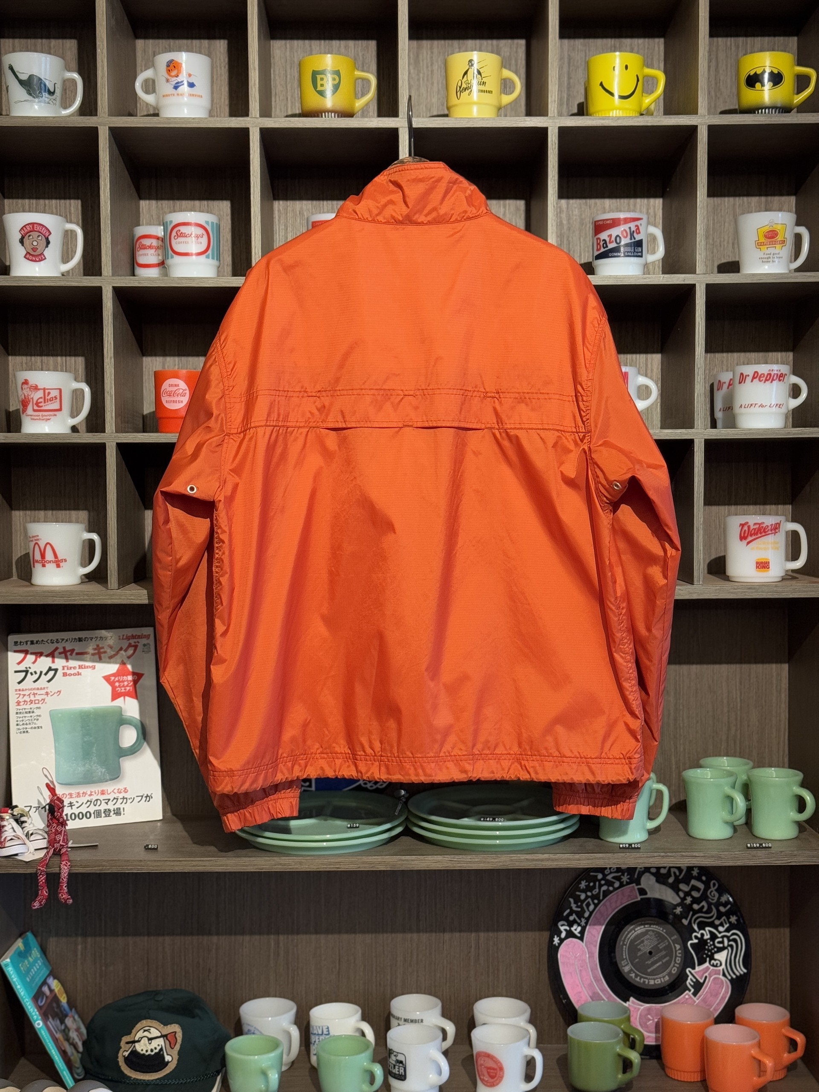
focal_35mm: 48
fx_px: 1514
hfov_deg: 30.3
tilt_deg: -2.3
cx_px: 410
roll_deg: +0.5
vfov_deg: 39.7
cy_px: 546
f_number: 1.78
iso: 200
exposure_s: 1/60
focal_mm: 6.76
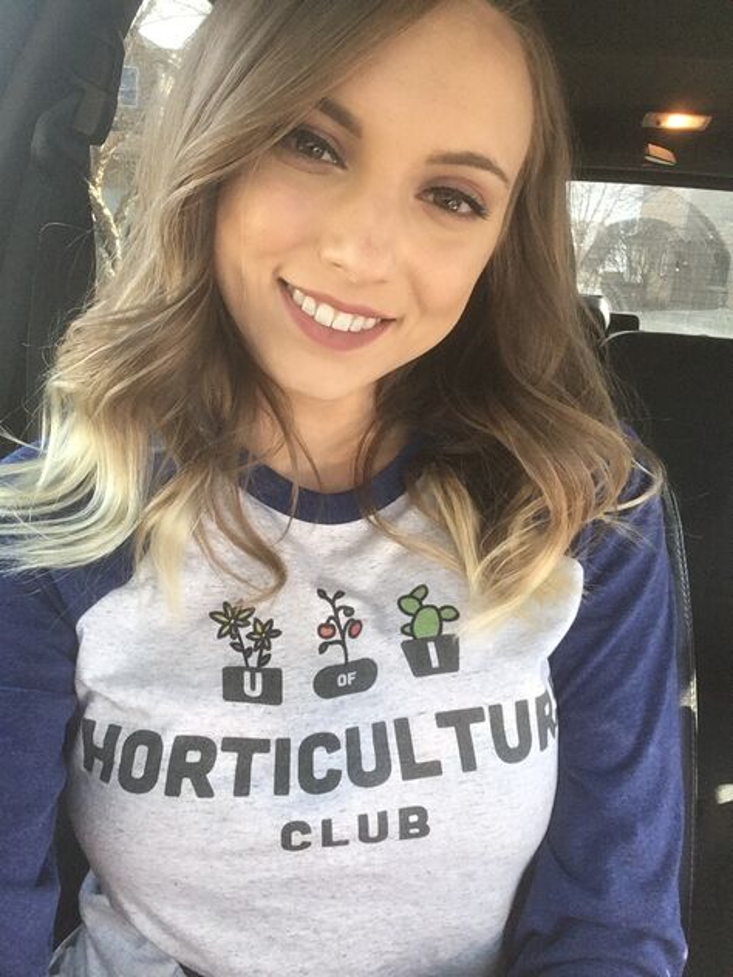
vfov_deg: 58.4
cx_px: 366
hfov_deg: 45.4
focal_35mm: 31
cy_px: 488
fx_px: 875
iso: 64
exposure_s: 1/120
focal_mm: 2.15
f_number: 2.4
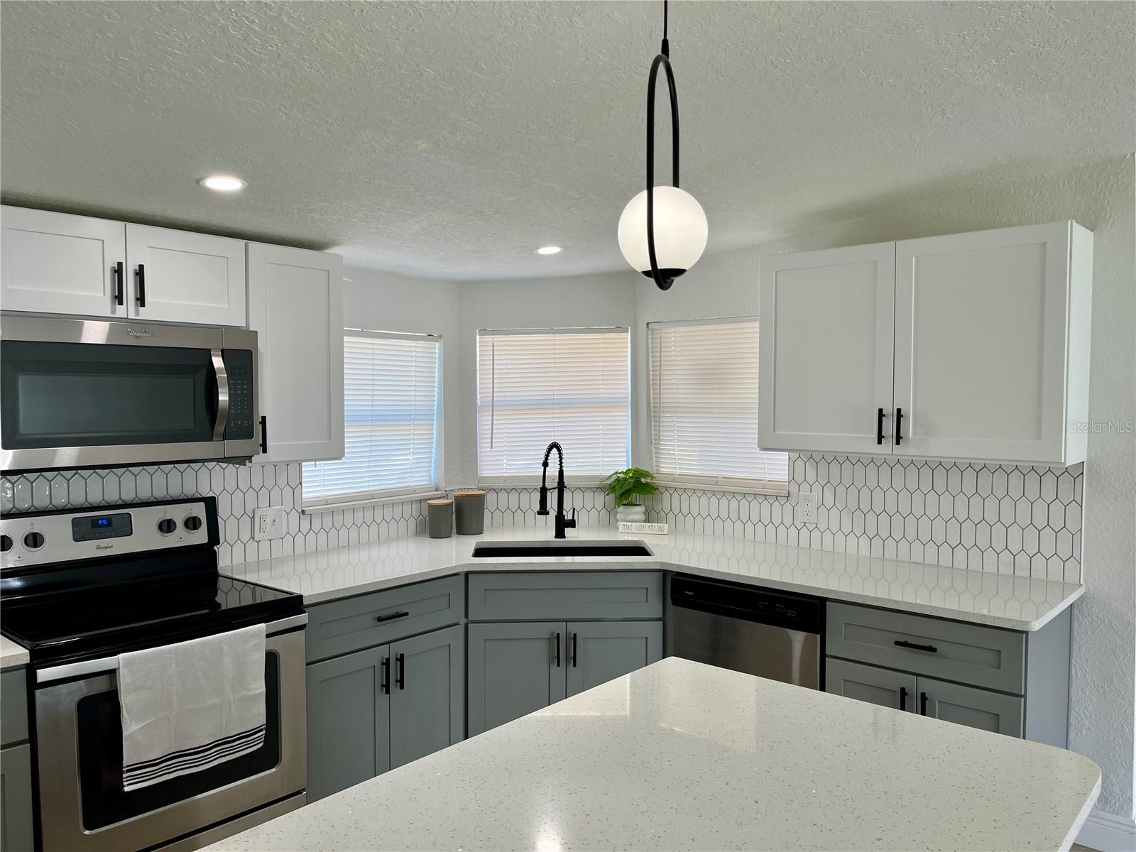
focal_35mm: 26
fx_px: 853
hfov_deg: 67.3
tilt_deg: -2.9
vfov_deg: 53.1
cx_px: 568
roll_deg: +0.4
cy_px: 426
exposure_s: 1/122
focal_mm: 5.1
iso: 50
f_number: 1.6
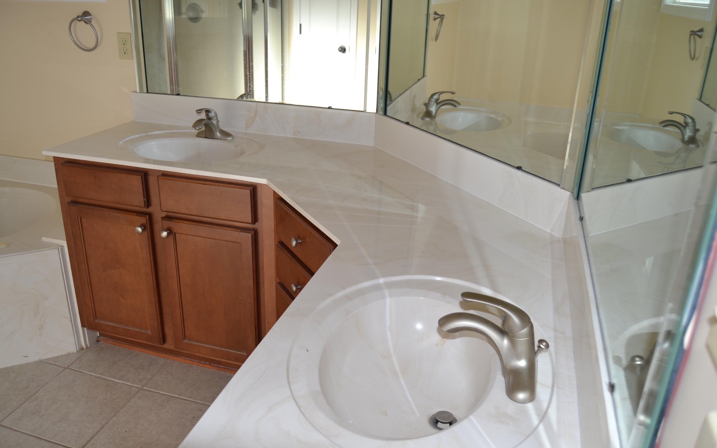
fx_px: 547
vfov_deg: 44.5
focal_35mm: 28
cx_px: 353
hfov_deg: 66.5
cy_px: 220
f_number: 4
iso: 100
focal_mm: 18
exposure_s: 1/125
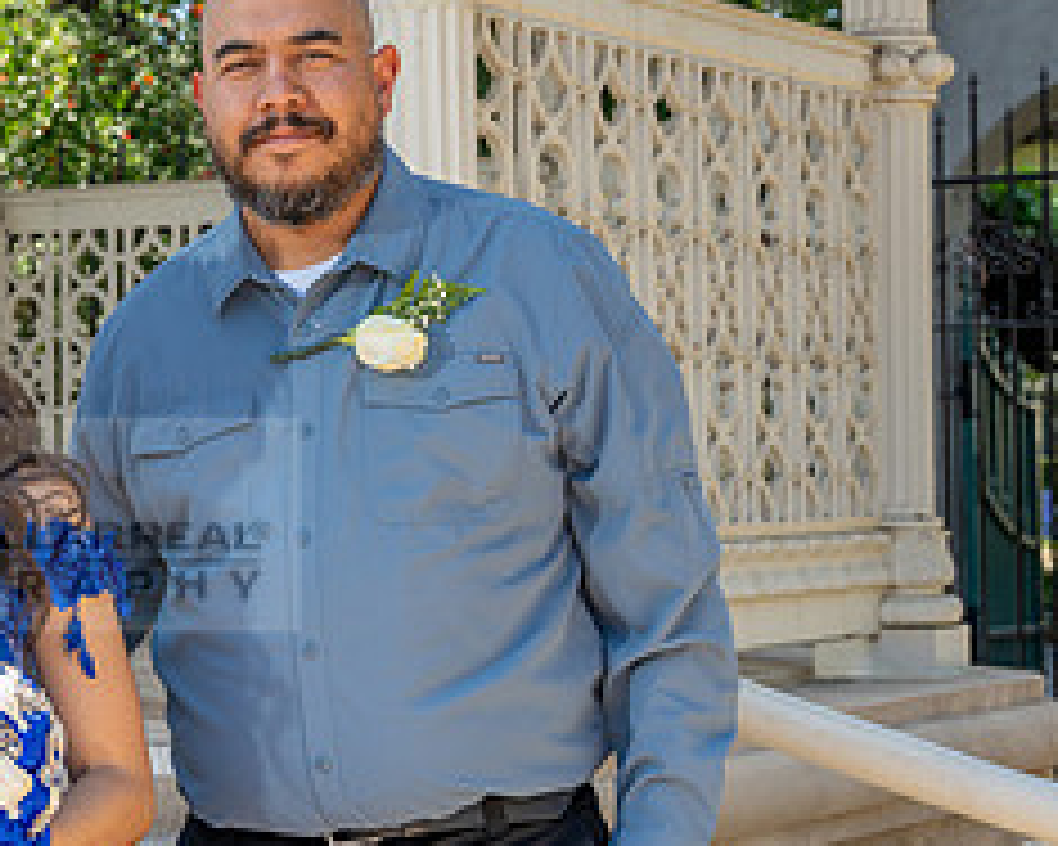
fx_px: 3257
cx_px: -138
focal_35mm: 104
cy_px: 394
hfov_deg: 17.7
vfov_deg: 14.8
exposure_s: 1/200
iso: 80
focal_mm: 34.4
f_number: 4.5
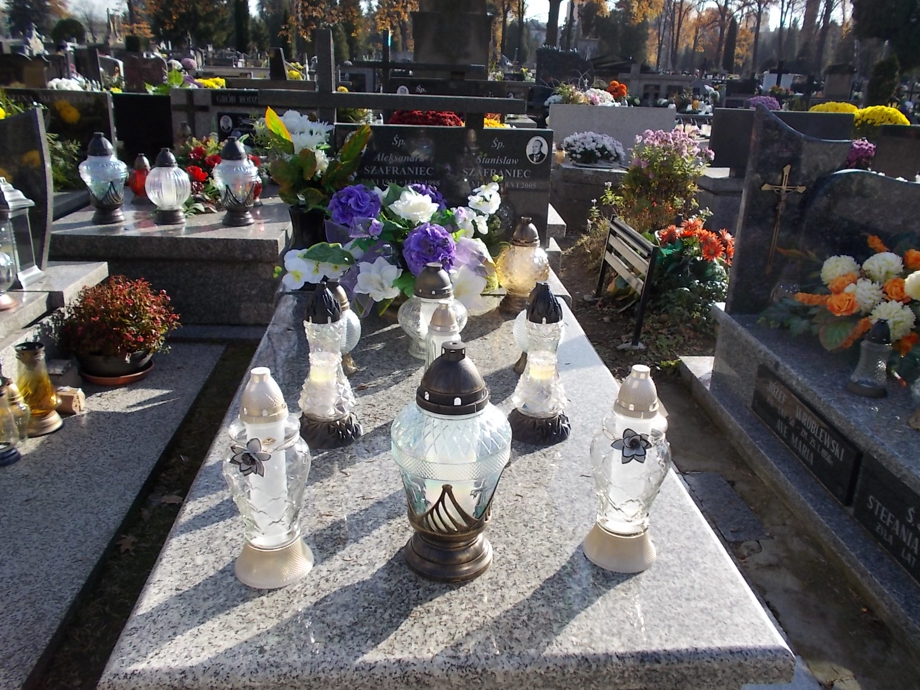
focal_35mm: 31
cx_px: 471
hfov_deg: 58.3
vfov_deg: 45.4
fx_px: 824
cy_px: 339
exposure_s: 1/80
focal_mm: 5.3
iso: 80
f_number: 8.6
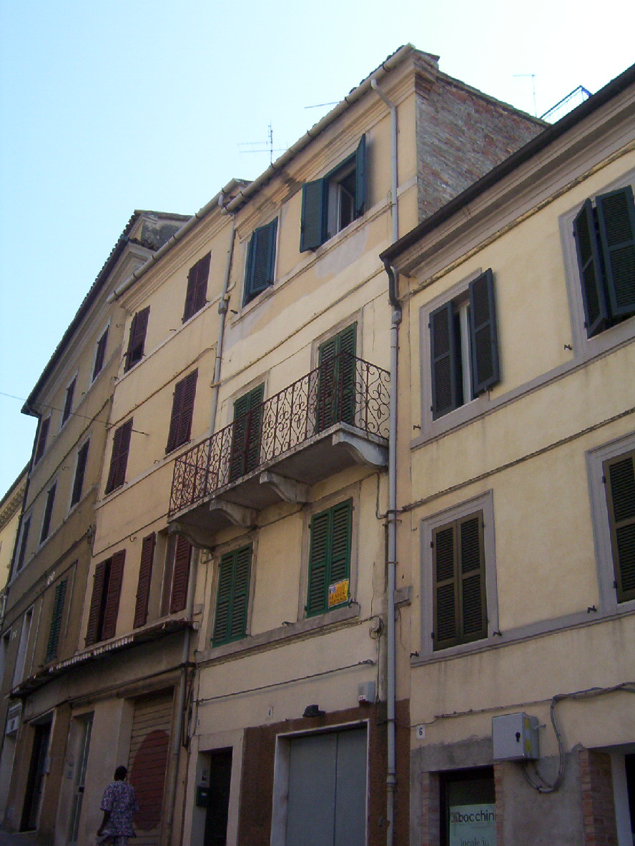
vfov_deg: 51.4
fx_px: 881
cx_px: 318
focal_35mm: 36
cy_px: 423
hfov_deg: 39.7
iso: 100
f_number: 5.24
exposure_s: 1/434
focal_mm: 5.54
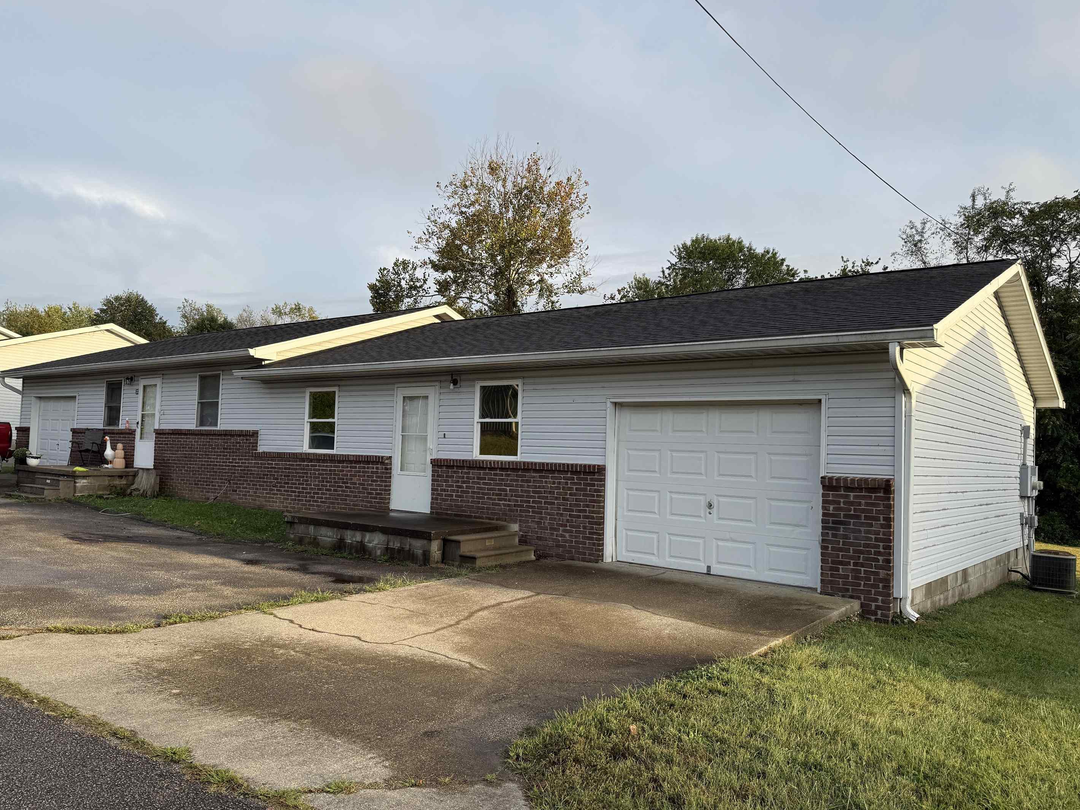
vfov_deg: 53.1
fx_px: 811
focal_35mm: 26
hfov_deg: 67.3
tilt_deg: +3.0
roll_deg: -1.7
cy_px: 414
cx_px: 511
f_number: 1.78
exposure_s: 1/1522
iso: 80
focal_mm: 6.76
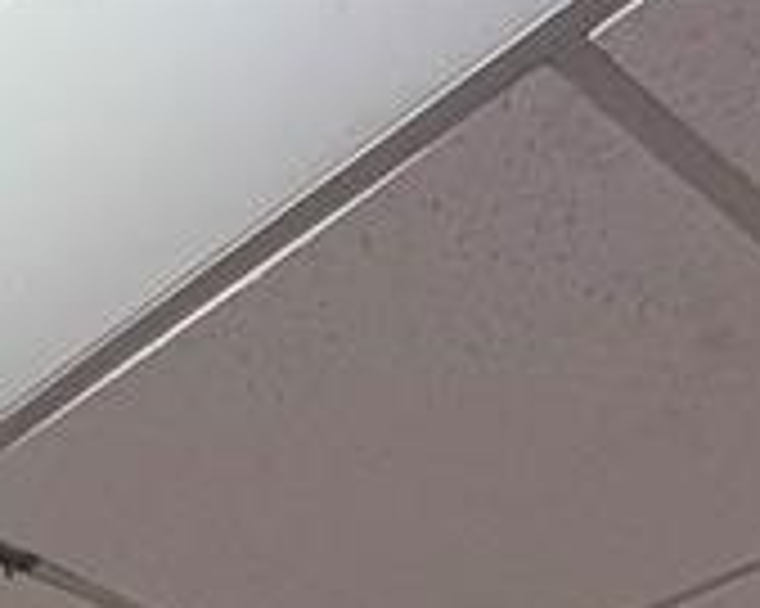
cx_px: -4
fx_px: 1866
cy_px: 1707
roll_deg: -0.2
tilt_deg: -3.9
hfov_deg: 22.1
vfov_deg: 12.0
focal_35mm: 83
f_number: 2.2
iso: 200
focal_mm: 2.22
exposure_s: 1/121
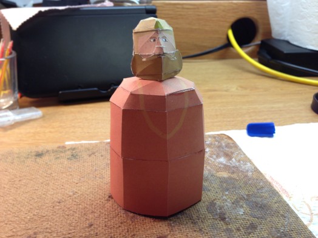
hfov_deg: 55.4
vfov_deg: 42.9
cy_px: 119
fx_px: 303
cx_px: 159
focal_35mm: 33
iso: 80
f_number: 2.4
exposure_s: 1/20
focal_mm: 4.12
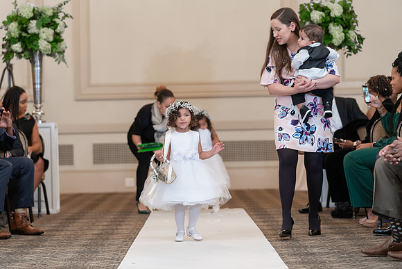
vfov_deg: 14.0
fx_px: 1095
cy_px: 134
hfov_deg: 20.8
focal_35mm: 98
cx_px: 201
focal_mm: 97
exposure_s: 1/100
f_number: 2.8
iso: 2000
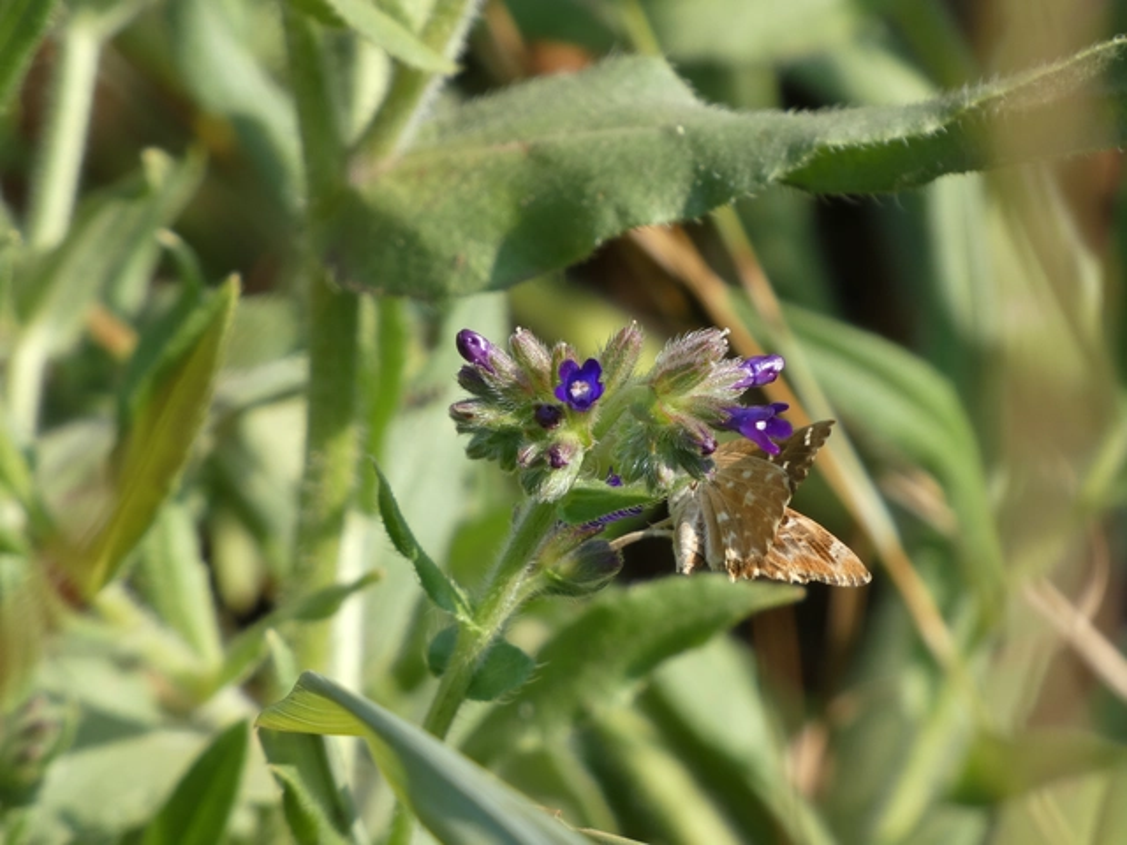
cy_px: 422
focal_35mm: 681
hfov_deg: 2.9
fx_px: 22171
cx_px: 564
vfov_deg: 2.2
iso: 80
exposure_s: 1/250
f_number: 5.6
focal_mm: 121.9
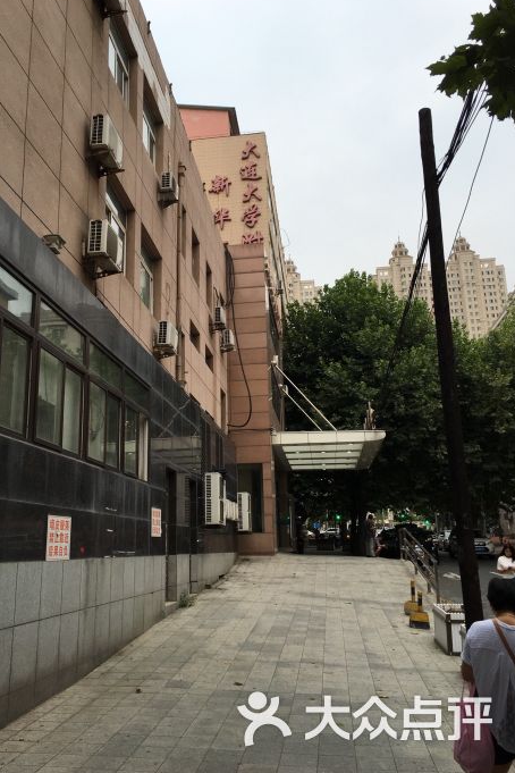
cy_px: 380
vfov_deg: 60.3
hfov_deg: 42.2
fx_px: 665
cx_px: 224
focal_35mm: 31
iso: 32
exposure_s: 1/50
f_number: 2.2
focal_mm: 4.15
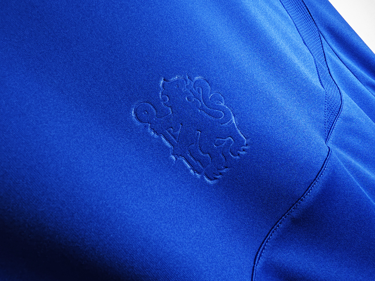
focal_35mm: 23
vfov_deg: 58.9
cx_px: 188
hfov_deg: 73.9
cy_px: 140
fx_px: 249
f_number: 2.2
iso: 350
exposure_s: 1/100
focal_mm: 2.59
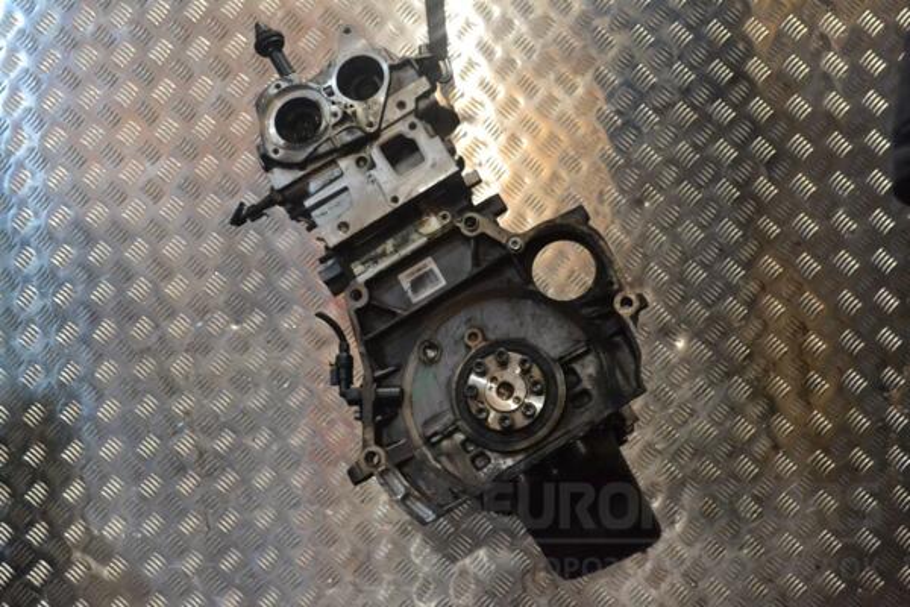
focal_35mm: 42
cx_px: 455
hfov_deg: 46.4
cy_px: 304
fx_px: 1062
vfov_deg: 31.9
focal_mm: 28
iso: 3200
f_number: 6.3
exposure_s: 1/160
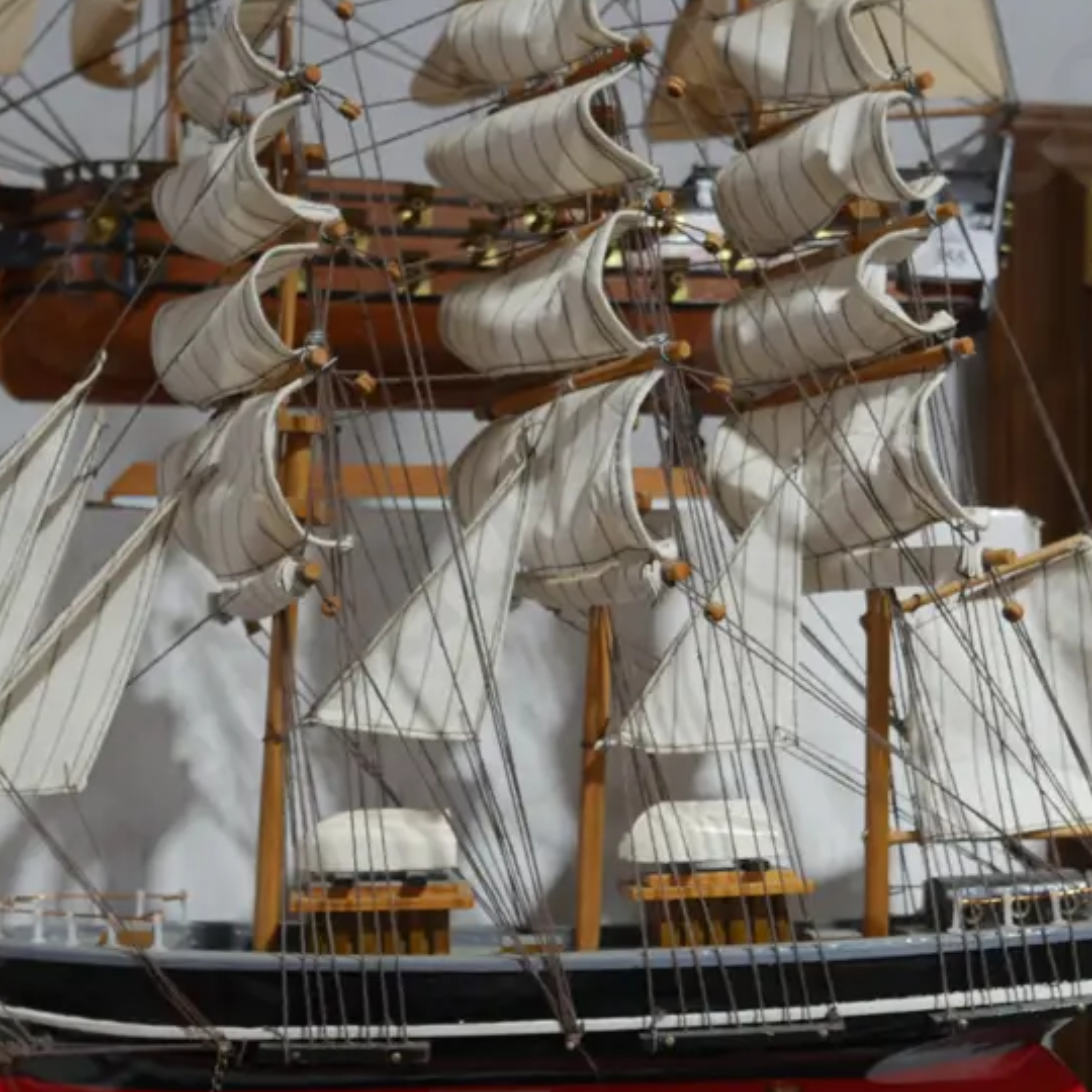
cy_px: 533
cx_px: 499
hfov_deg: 30.0
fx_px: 2034
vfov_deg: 30.0
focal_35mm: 57
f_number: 4
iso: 400
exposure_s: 1/60
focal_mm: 17
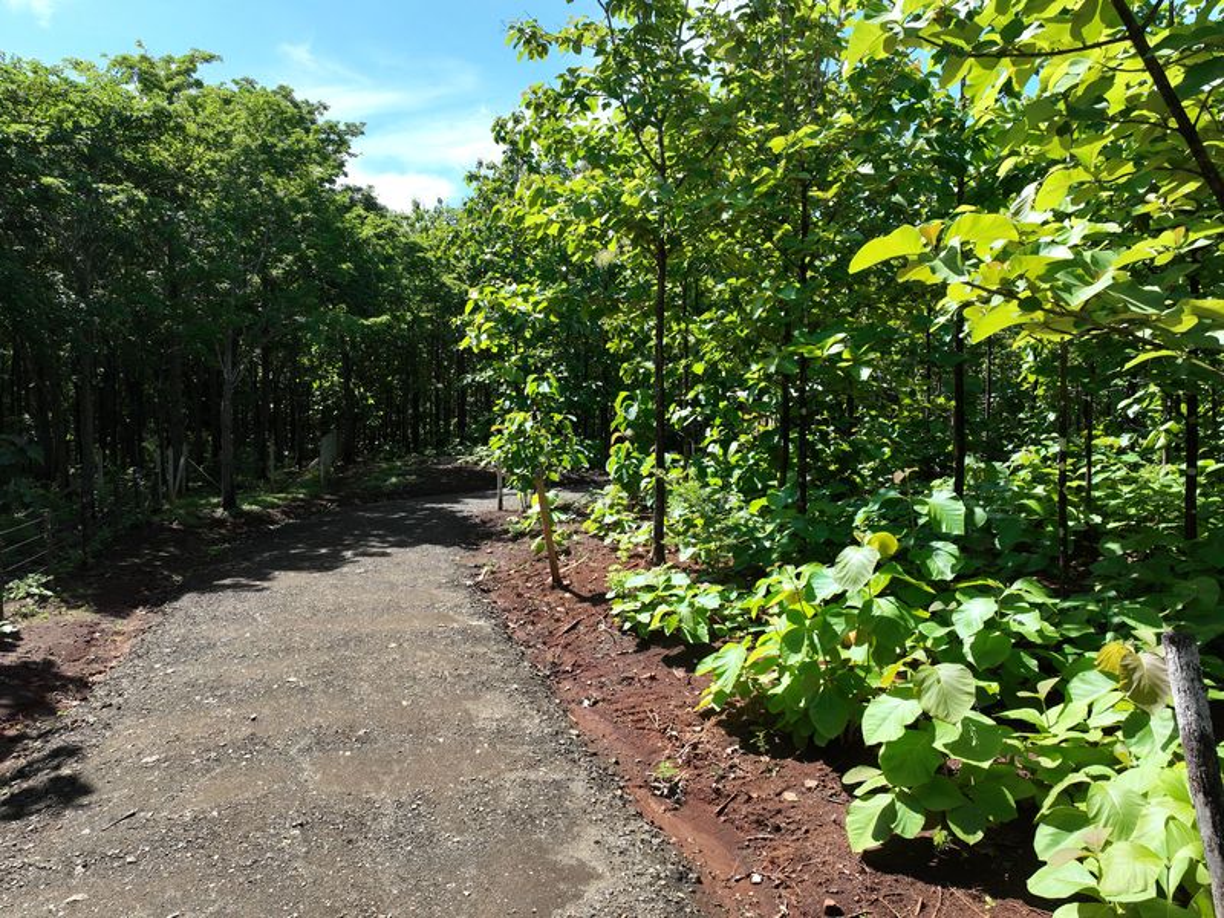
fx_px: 849
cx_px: 612
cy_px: 459
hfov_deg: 71.6
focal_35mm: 24
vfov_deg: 56.8
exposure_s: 1/1250
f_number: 2.8
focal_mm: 12.29
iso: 140
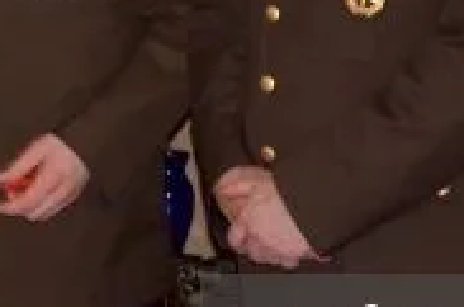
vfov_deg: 5.6
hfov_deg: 8.6
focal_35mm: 240
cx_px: -13
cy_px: -162
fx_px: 3082
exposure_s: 1/60
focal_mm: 45
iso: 3200
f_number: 4.8
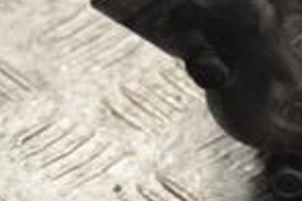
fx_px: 2567
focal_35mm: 306
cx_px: 298
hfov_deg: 6.7
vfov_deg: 4.5
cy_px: -127
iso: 800
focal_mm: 50
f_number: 5
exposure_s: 1/100
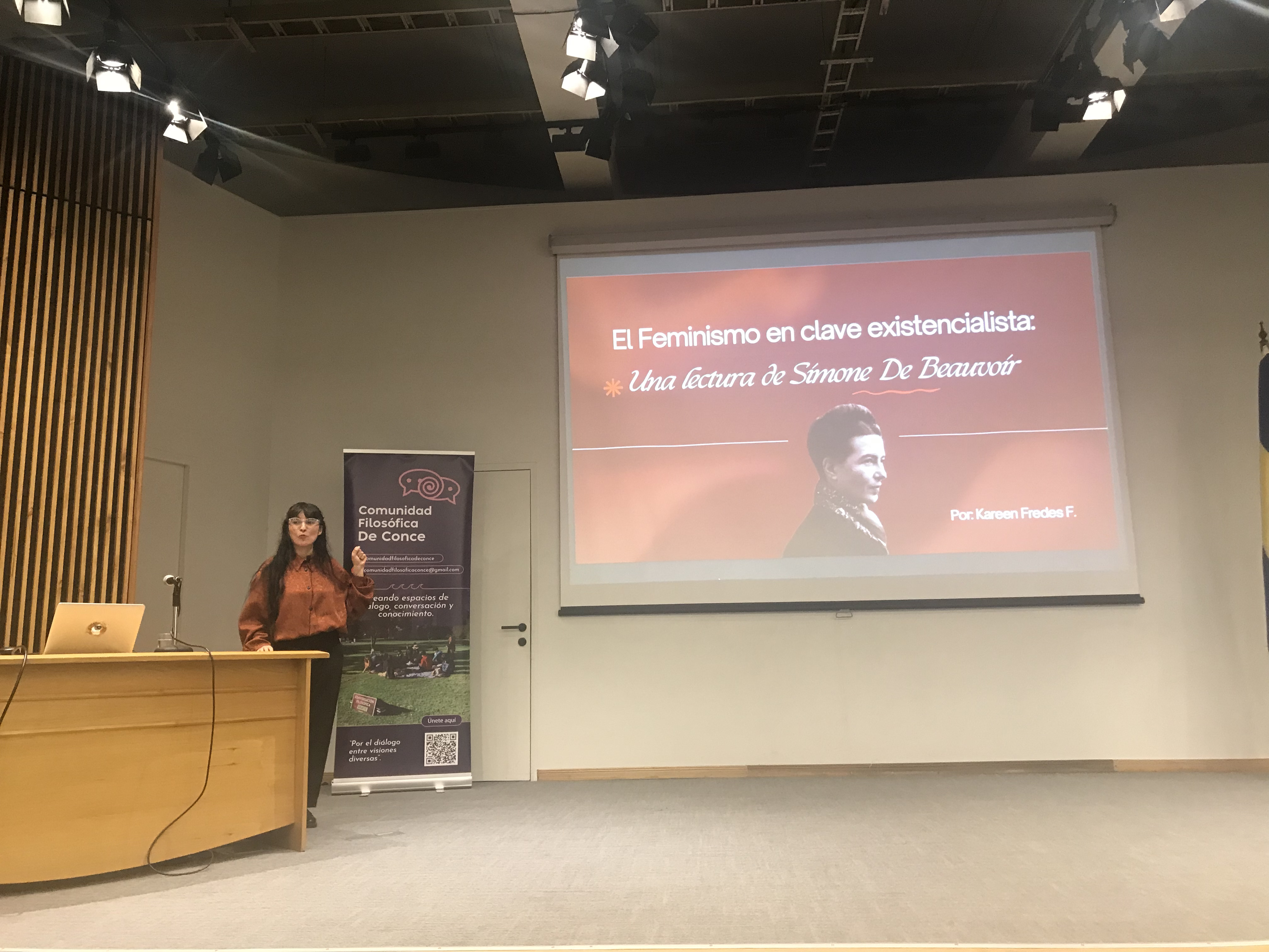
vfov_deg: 49.7
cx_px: 634
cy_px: 476
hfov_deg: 63.4
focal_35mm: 28
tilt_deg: +10.8
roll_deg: +1.5
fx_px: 1026
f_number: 1.8
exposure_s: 1/17
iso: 64
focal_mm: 3.99
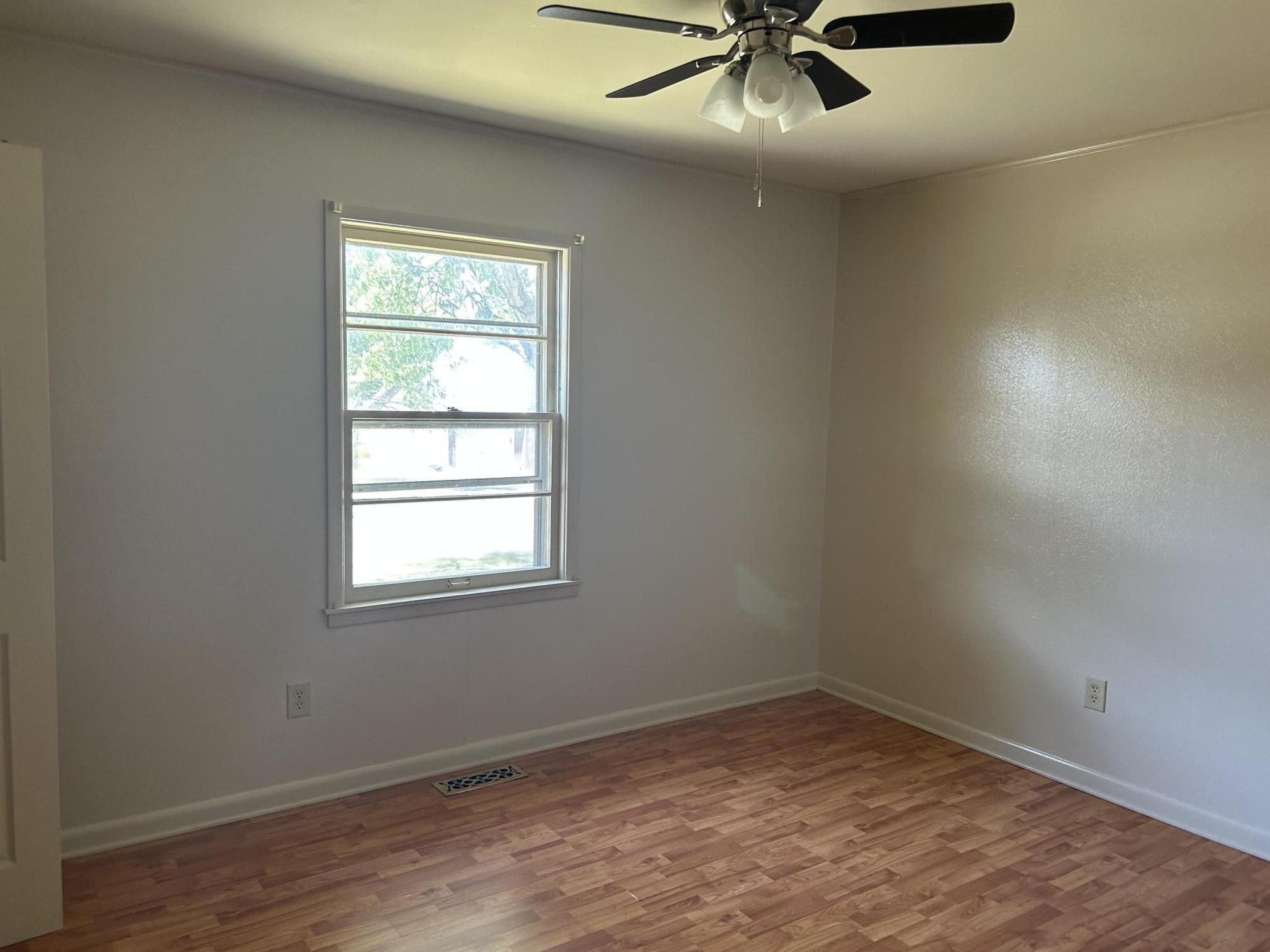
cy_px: 476
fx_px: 954
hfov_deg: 67.3
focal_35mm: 26
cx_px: 635
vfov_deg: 53.1
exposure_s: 1/120
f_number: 1.5
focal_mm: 5.7
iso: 125
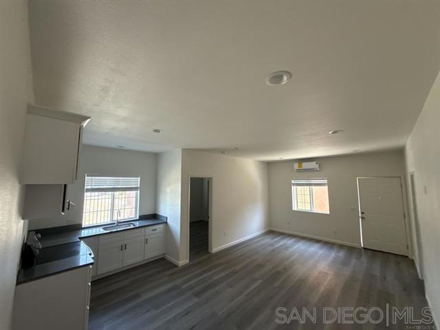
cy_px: 165
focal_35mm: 14
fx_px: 178
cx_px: 220
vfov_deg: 85.7
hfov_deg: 102.1
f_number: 2.2
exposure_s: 1/99
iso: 250
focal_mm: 2.22
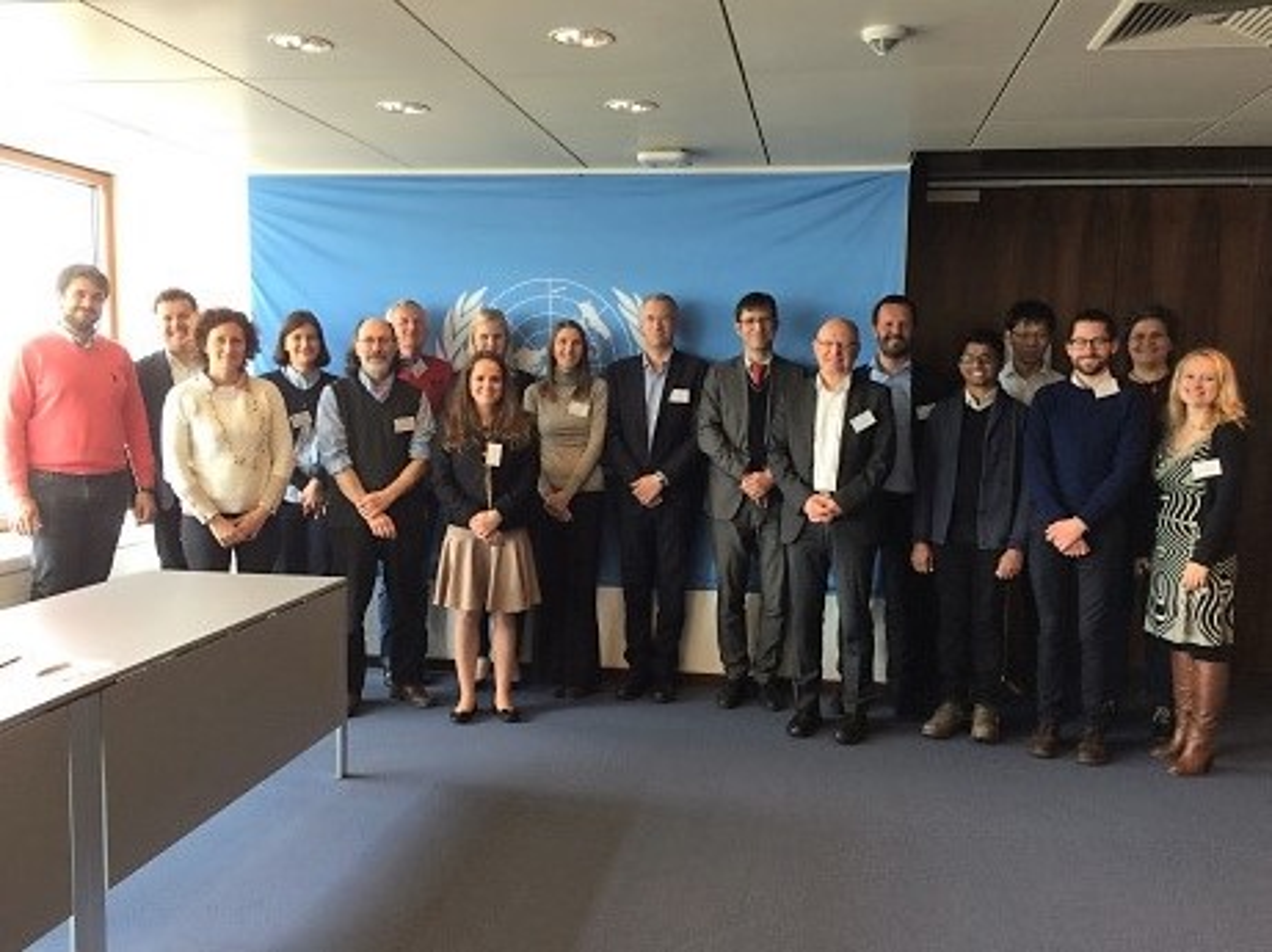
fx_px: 1065
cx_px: 636
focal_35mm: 29
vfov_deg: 48.2
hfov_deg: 61.7
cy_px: 476
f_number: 2.2
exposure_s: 1/33
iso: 40
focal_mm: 4.15
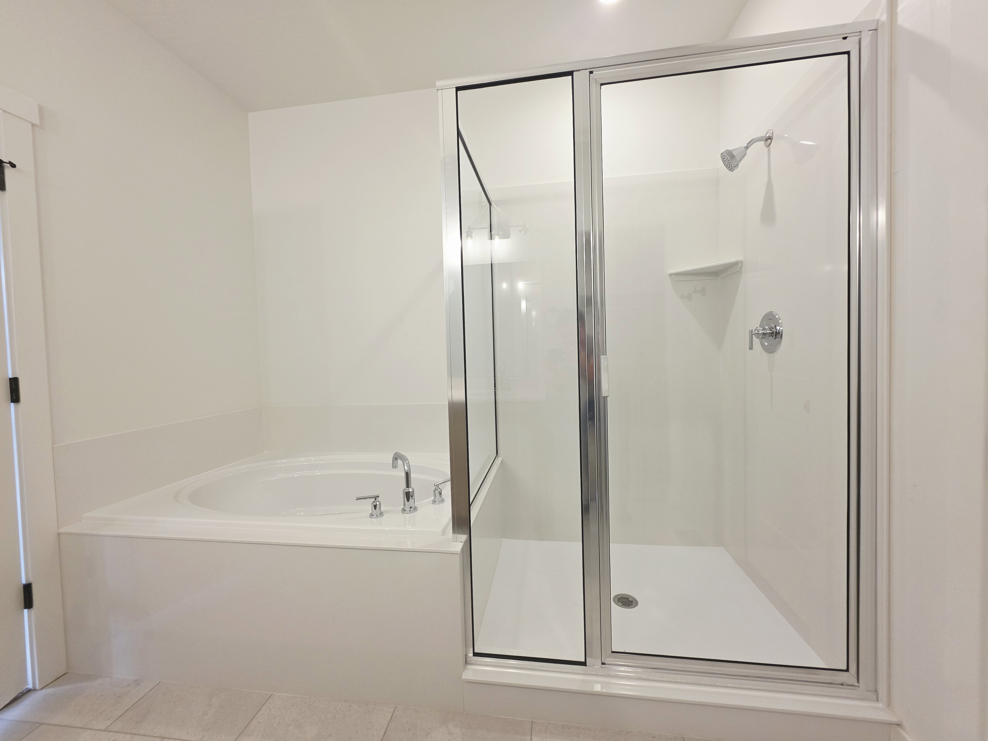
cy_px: 370
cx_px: 494
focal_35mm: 13
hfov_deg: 106.2
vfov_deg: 89.9
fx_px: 371
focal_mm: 2.2
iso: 100
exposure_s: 1/120
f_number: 1.9
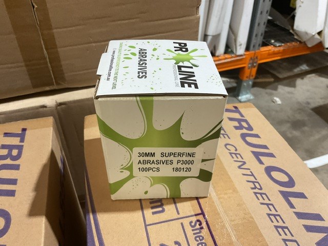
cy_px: 123
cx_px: 164
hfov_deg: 61.7
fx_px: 275
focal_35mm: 29
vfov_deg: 48.2
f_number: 1.8
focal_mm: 3
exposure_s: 1/50
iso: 125
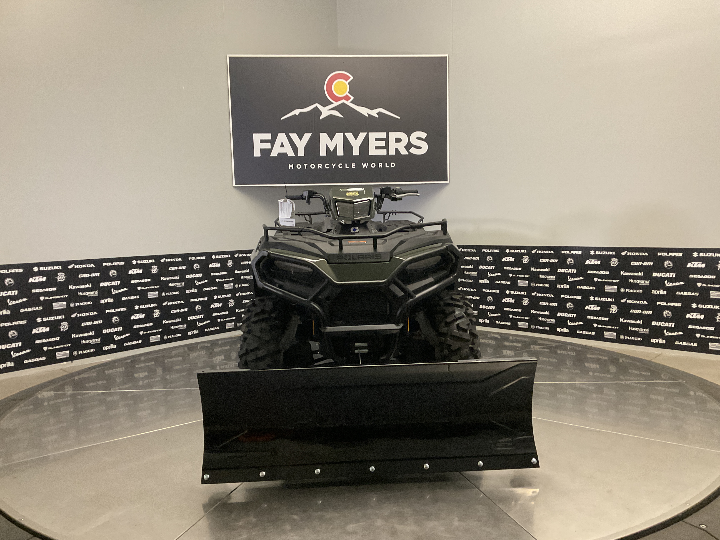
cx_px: 360
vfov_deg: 48.2
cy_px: 270
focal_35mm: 29
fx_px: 603
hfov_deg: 61.7
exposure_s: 1/60
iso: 200
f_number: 1.8
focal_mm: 3
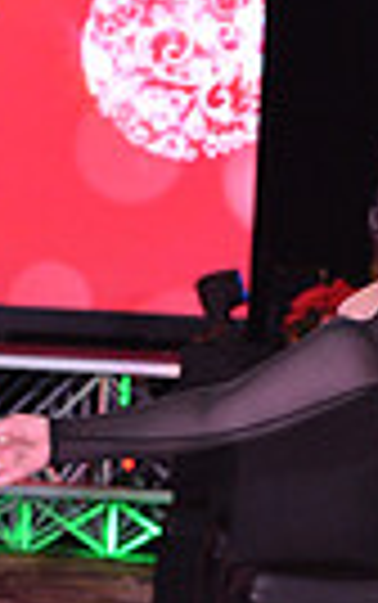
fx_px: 6234
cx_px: 583
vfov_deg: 5.5
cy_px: 783
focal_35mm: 379
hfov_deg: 3.5
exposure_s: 1/250
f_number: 6.3
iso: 2000
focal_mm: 86
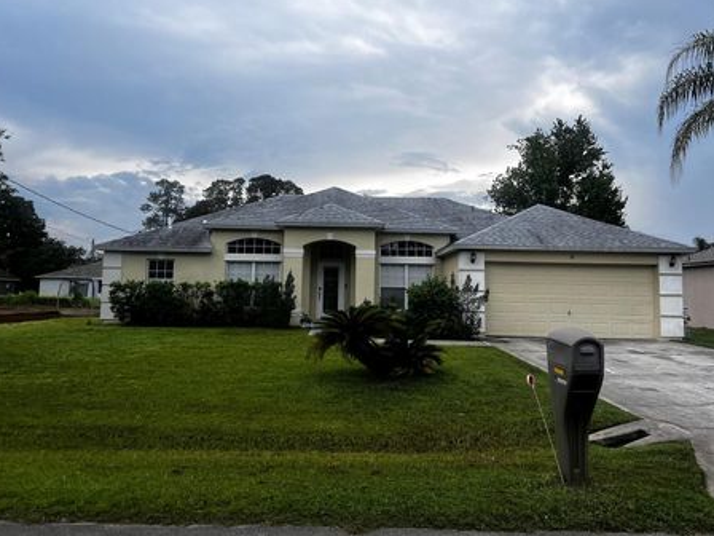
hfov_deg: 61.7
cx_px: 354
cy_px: 238
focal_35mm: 29
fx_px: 598
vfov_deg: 48.1
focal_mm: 5.7
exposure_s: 1/2513
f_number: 1.5
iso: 50
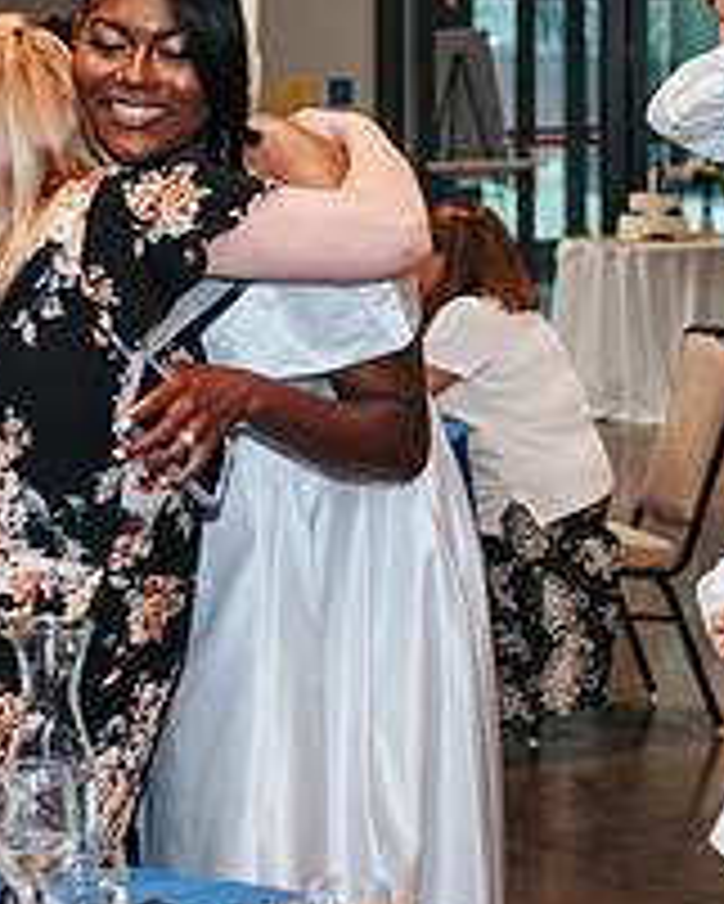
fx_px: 3265
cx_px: 265
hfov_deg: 12.6
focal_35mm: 122
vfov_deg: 15.7
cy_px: 257
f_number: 2.8
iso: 800
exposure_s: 1/160
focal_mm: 35
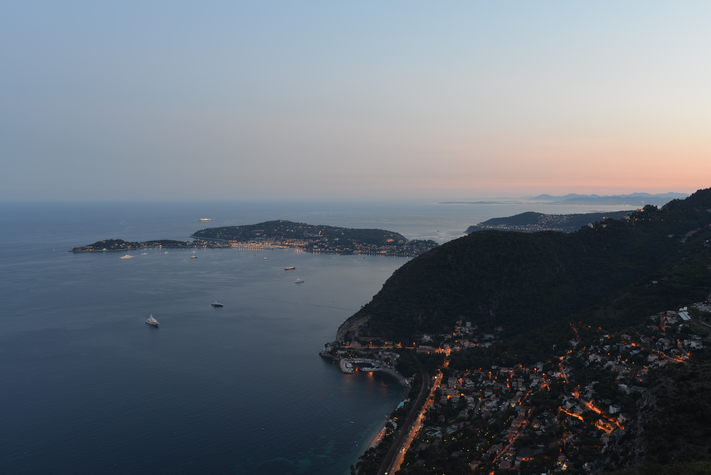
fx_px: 691
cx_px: 356
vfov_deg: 37.9
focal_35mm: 35
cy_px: 238
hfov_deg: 54.4
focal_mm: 35
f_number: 5.6
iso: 100
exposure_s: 1
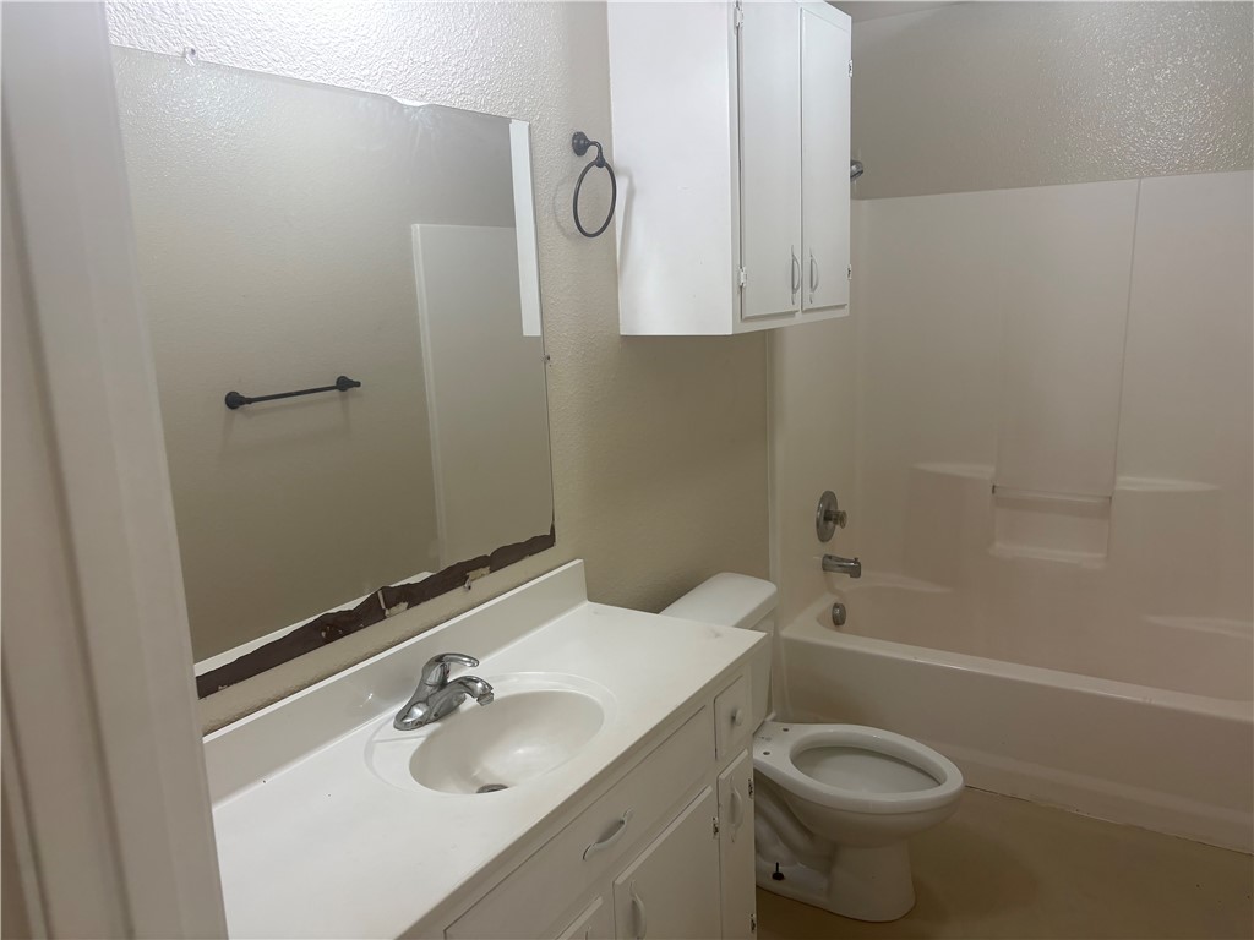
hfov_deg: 67.3
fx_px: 942
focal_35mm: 26
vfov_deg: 53.1
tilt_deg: -8.2
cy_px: 470
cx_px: 627
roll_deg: +2.1
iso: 64
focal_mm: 5.96
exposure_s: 1/60
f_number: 1.6
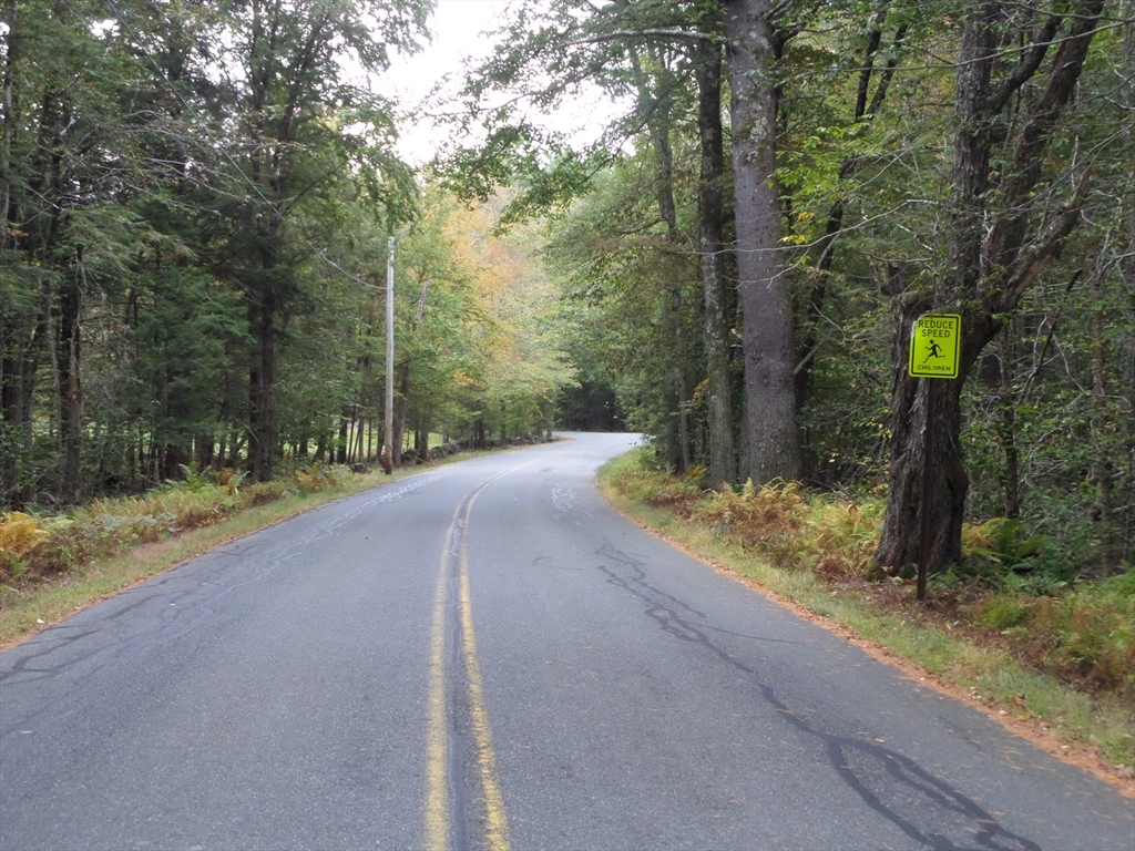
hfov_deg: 36.2
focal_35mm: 53
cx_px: 568
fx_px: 1738
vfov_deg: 27.5
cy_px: 426
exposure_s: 1/45
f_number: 3.8
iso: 400
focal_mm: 8.7
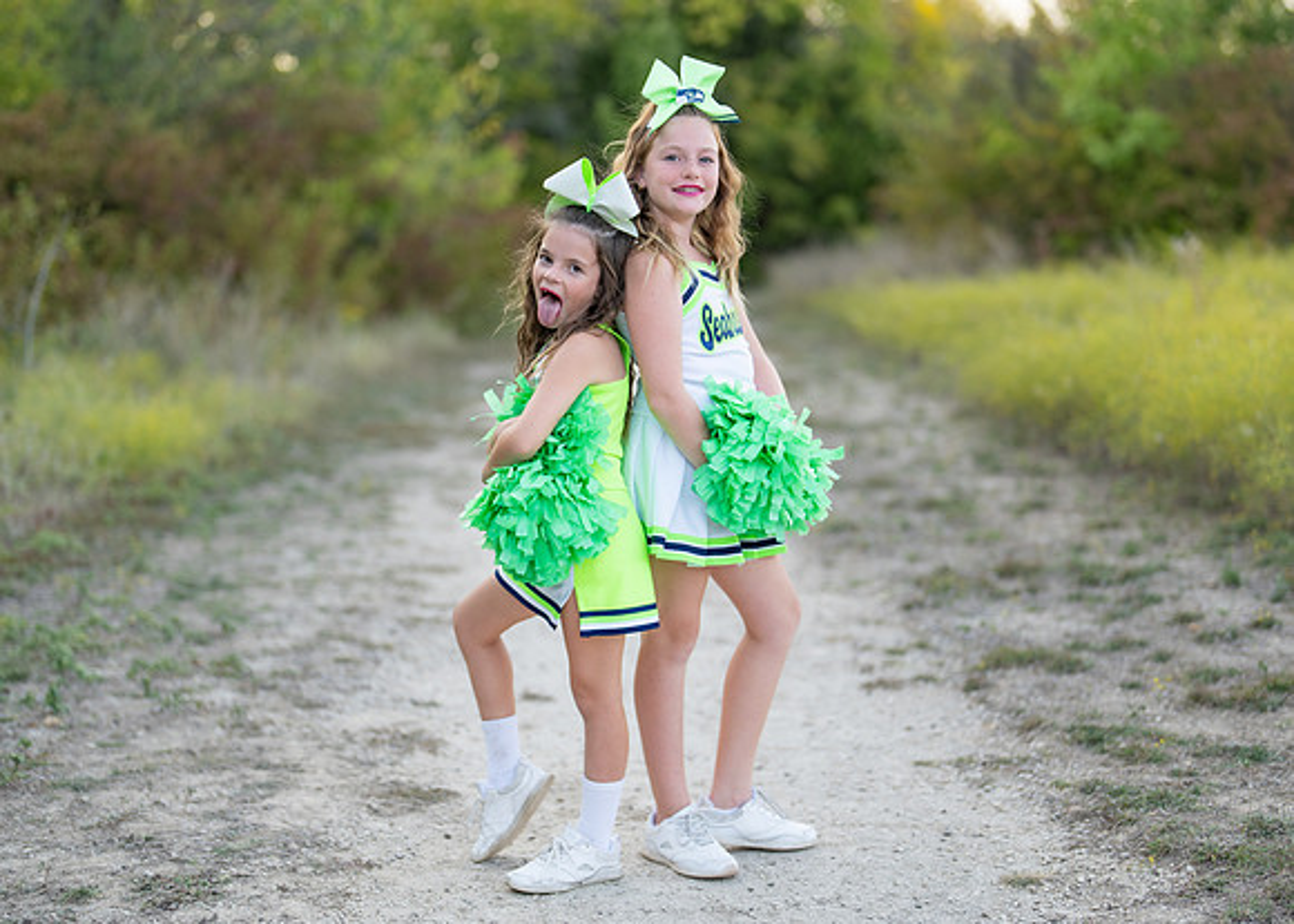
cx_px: 647
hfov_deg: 32.8
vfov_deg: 23.7
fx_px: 2198
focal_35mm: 60
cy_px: 485
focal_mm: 50
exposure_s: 1/800
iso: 100
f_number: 1.2
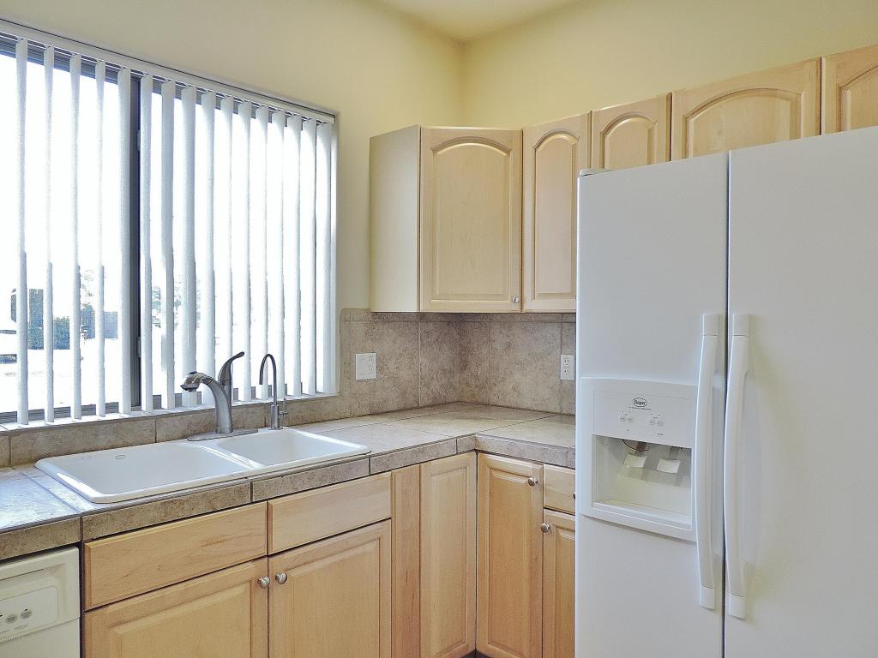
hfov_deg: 71.6
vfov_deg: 56.8
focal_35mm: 24
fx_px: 609
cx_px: 439
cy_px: 329
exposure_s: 1/30
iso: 280
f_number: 3
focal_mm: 4.3
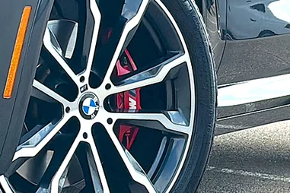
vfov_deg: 9.1
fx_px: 1216
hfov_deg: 13.6
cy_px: 104
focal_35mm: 151
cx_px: 197
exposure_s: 1/2212
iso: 80
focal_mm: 6.86
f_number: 1.78
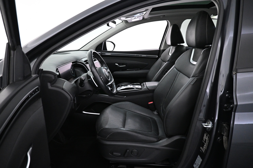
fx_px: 169
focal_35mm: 24
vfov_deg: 53.1
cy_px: 84
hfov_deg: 73.7
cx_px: 126
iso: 3200
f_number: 3.5
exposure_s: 1/80
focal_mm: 16
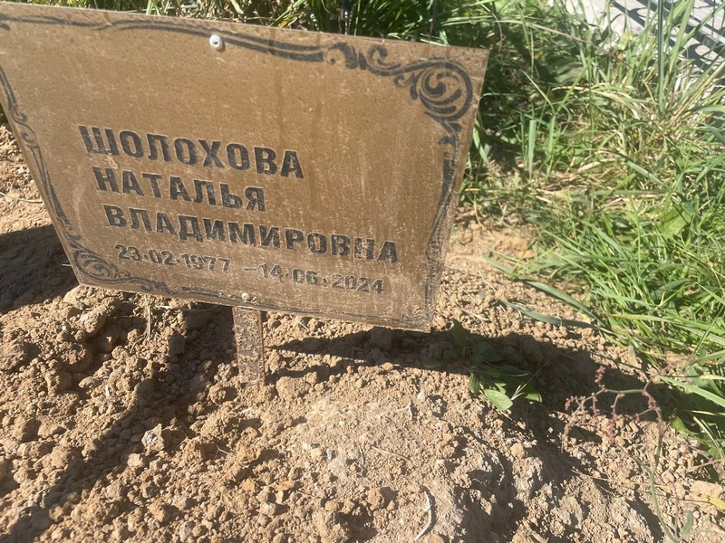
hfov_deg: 67.3
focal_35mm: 26
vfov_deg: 53.1
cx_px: 362
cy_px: 272
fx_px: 545
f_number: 1.6
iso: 32
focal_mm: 4.2
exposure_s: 1/2174
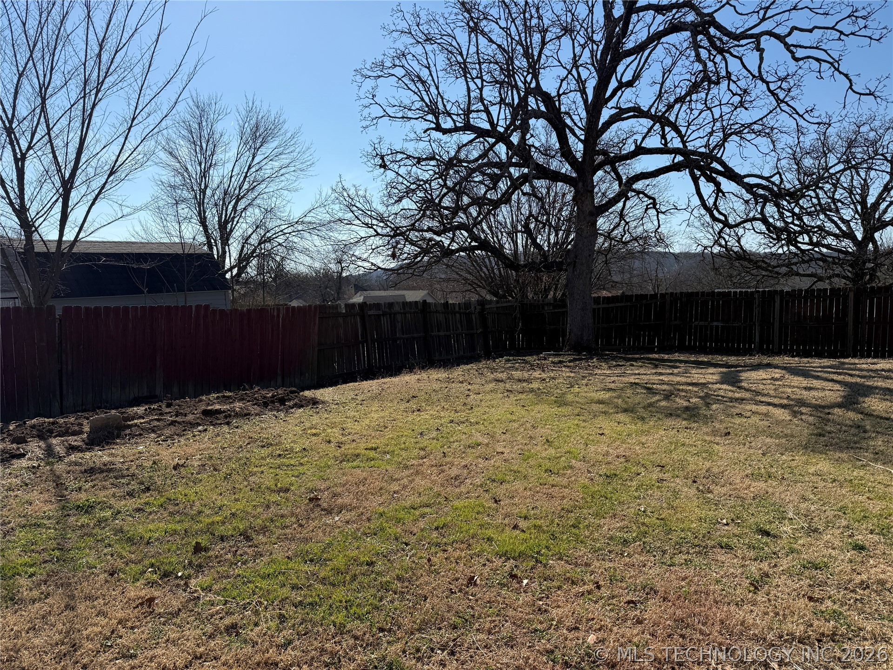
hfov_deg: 71.6
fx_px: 619
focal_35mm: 24
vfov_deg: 56.8
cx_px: 446
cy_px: 335
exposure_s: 1/6173
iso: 80
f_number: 1.78
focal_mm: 6.76
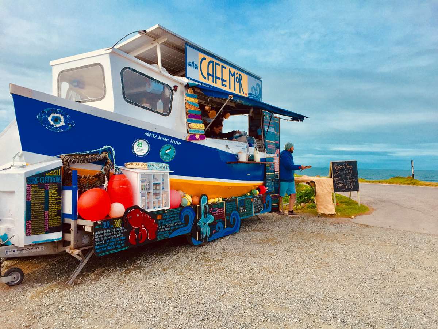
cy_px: 164
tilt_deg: -1.3
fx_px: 367
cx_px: 219
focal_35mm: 29
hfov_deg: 61.7
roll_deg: -1.3
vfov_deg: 48.2
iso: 32
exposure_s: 1/1980
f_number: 2.2
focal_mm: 4.15
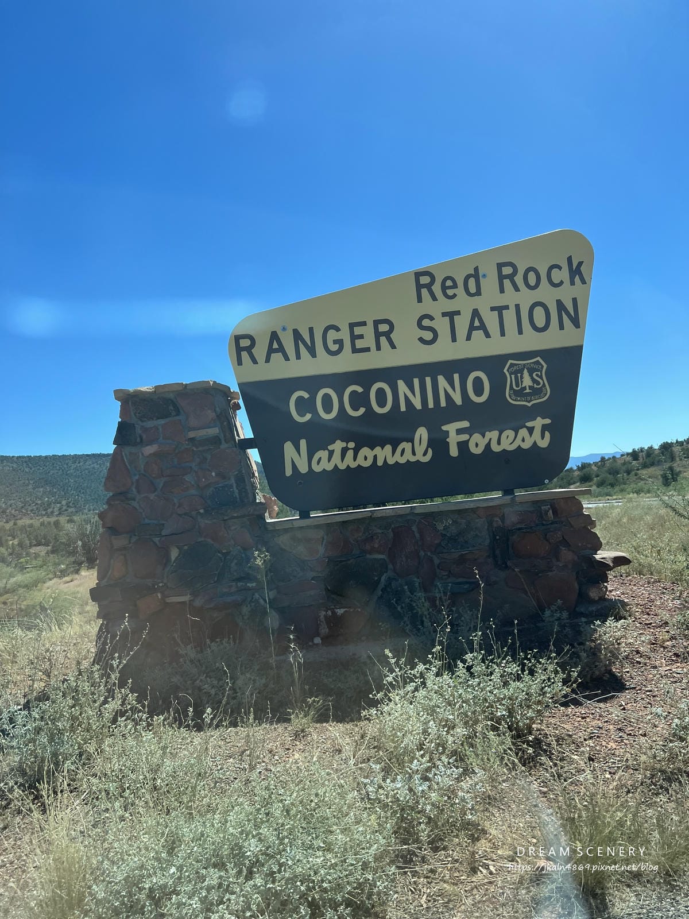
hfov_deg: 53.1
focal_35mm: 26
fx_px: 690
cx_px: 344
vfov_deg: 67.3
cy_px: 460
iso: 50
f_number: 1.5
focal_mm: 5.7
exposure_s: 1/1009
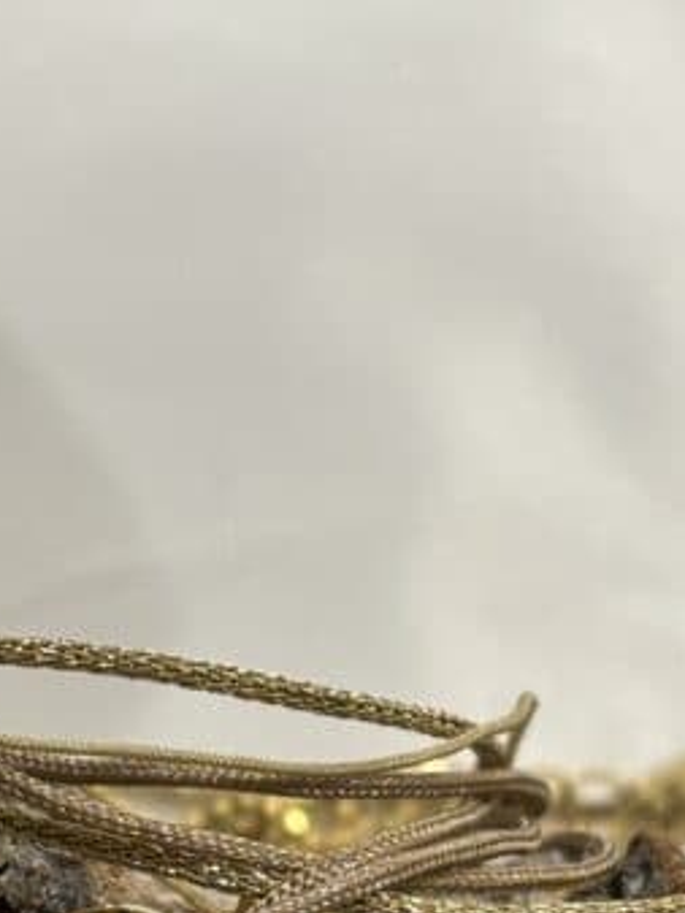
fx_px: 4166
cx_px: 173
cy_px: 778
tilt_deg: -46.9
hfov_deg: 9.4
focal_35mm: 158
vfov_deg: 12.4
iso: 32
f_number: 1.6
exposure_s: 1/50
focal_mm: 5.96
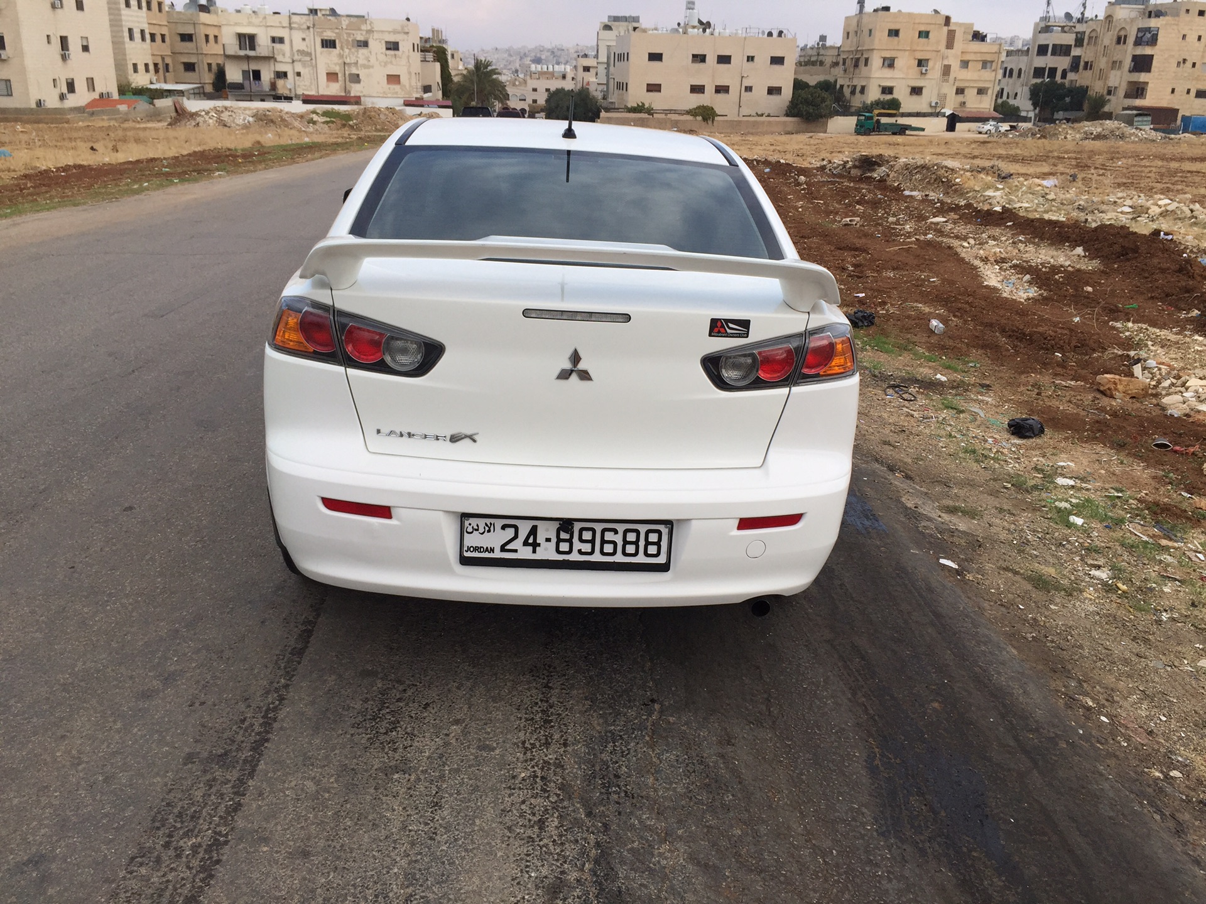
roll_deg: -2.1
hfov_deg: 61.7
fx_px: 1010
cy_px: 452
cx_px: 603
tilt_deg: -20.0
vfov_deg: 48.2
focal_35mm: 29
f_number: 2.2
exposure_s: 1/942
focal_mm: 4.15
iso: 32
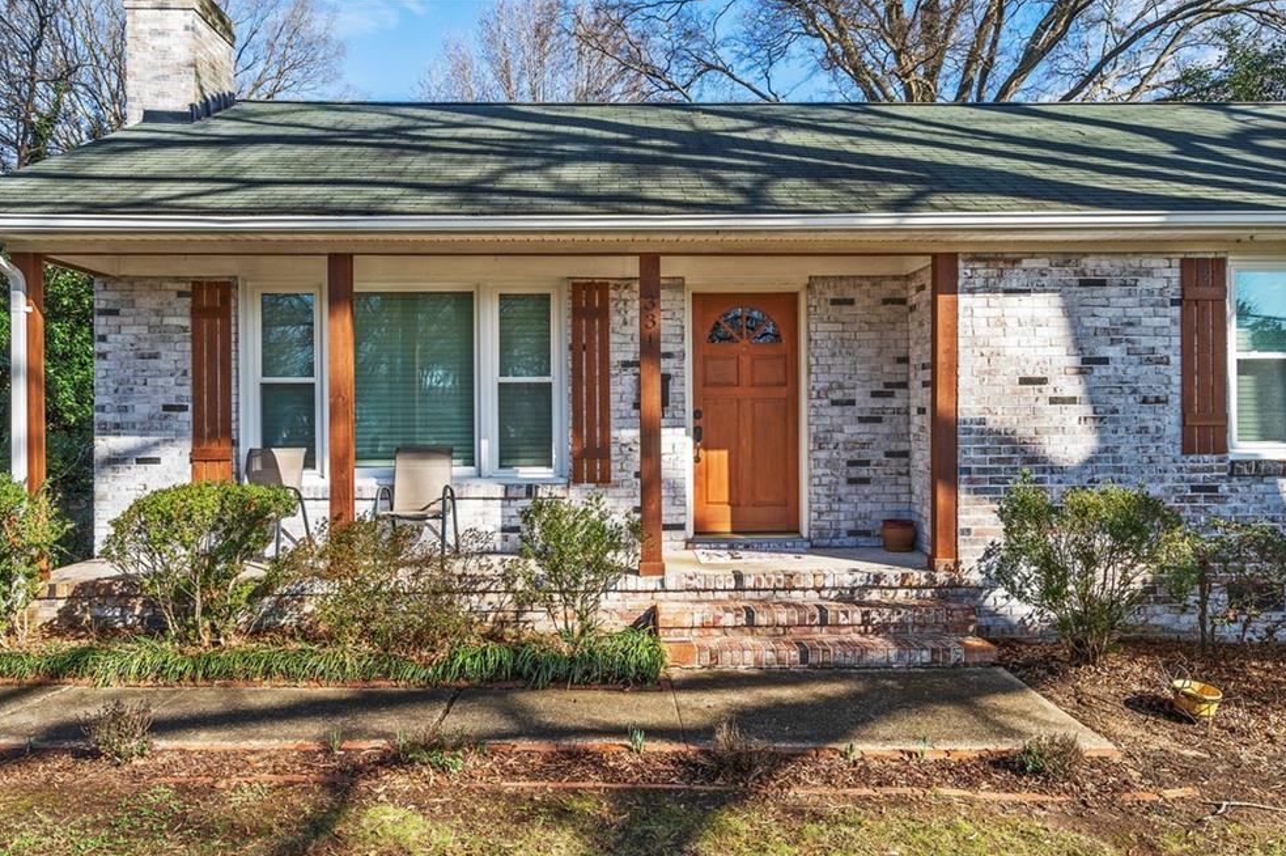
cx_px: 640
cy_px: 443
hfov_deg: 71.5
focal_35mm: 25
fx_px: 892
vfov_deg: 51.2
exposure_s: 1/50
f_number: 8
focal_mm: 24
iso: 200
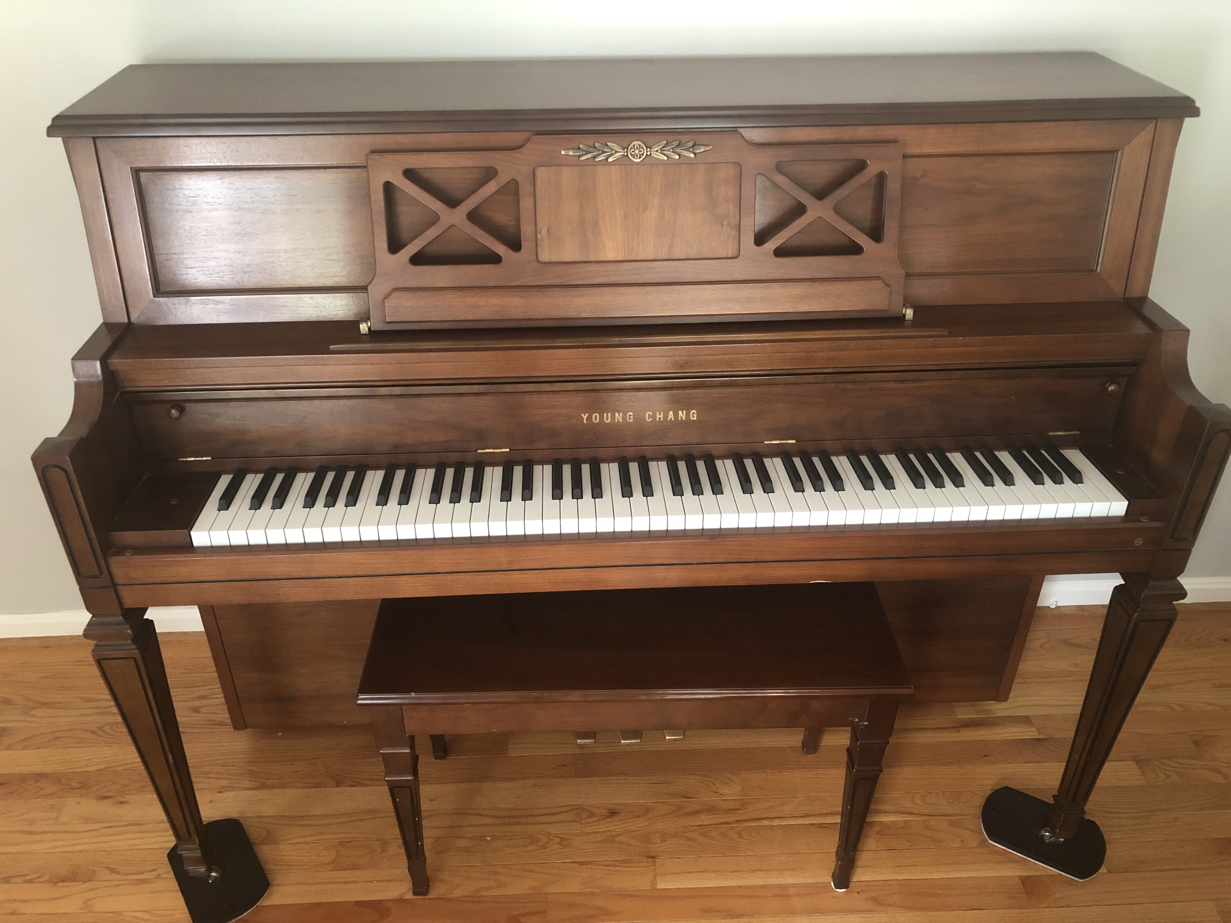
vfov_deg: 49.7
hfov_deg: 63.4
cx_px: 616
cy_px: 462
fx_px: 996
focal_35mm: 28
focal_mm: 3.99
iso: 100
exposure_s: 1/6
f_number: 1.8
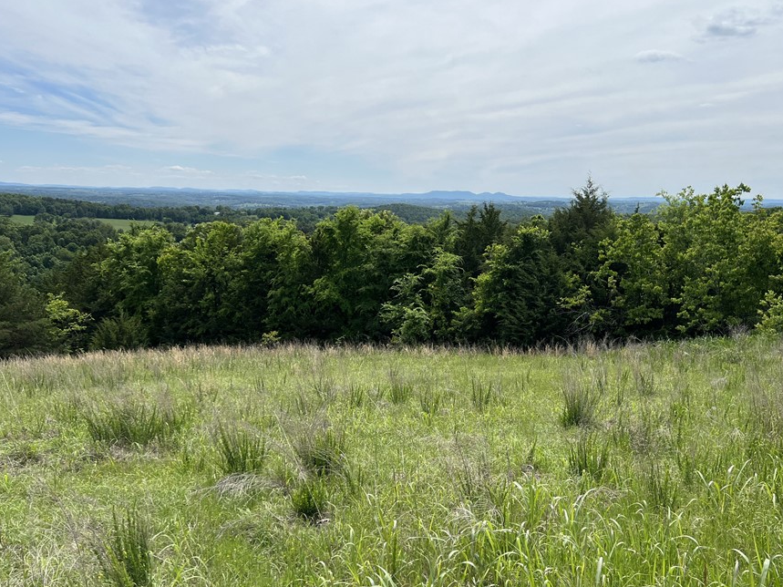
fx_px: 701
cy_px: 301
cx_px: 447
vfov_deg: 45.4
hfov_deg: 58.1
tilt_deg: -9.0
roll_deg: -0.8
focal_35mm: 31
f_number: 1.5
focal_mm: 5.7
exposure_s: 1/5882
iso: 50
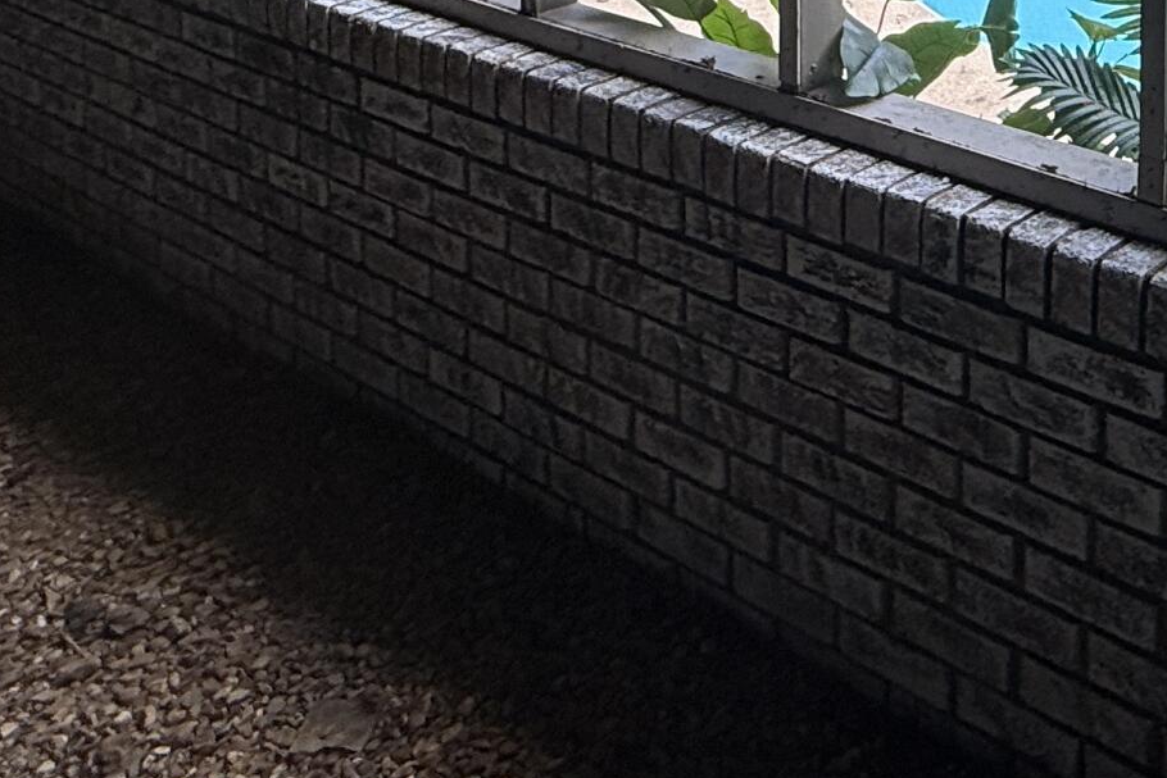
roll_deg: +0.0
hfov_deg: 37.3
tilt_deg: -3.2
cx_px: 1132
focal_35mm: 48
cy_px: -390
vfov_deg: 22.8
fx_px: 1556
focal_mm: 2.22
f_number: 2.2
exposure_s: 1/178
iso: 64
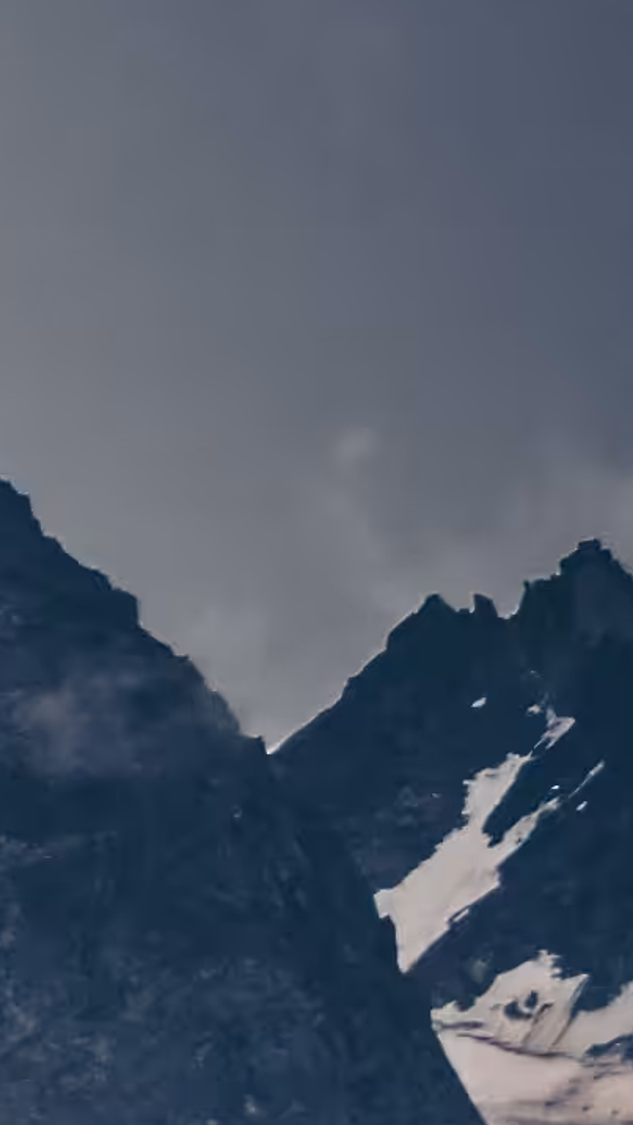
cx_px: -3138
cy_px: -339
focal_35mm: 898
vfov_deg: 2.4
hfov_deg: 1.3
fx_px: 26783
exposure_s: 1/800
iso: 400
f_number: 7.1
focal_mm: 75
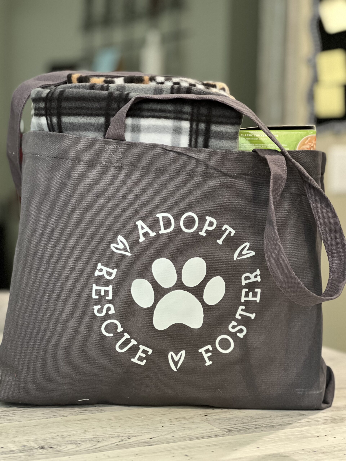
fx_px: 1026
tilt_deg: -4.1
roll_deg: -1.5
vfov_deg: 25.3
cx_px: 173
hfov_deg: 19.1
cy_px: 230
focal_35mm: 77
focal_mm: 9
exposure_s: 1/20
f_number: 2.8
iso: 400
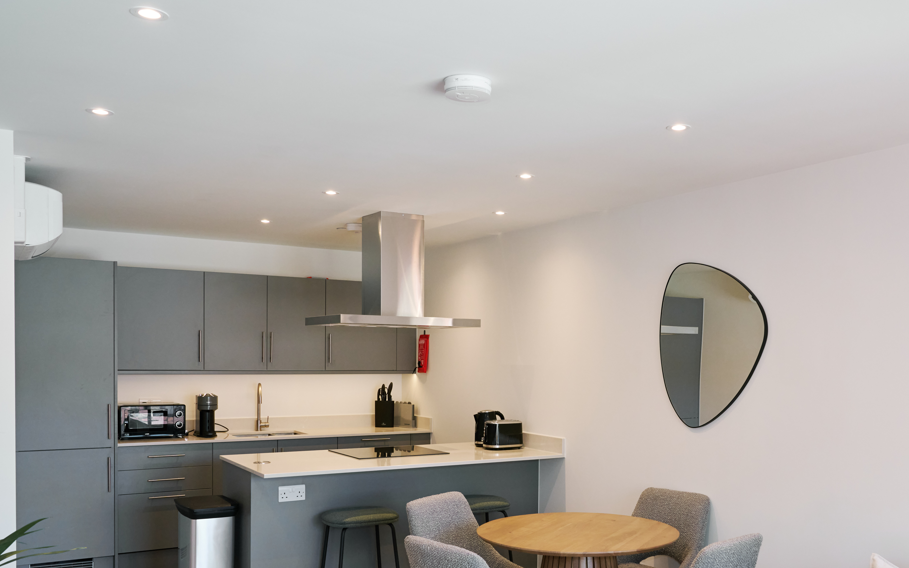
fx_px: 818
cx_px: 570
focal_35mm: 33
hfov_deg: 57.4
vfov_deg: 37.9
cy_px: 380
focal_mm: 24
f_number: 6.3
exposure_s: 1/100
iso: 1600
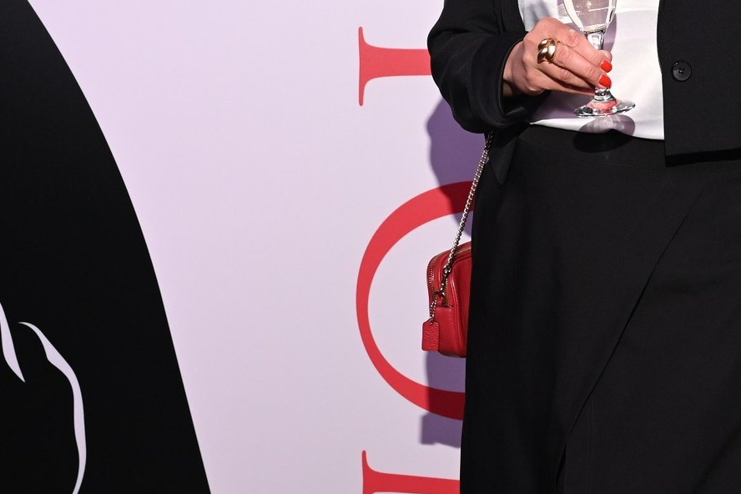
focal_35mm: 98
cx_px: 631
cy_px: -121
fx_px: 2017
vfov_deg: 13.5
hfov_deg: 20.5
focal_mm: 34
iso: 640
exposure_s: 1/125
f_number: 5
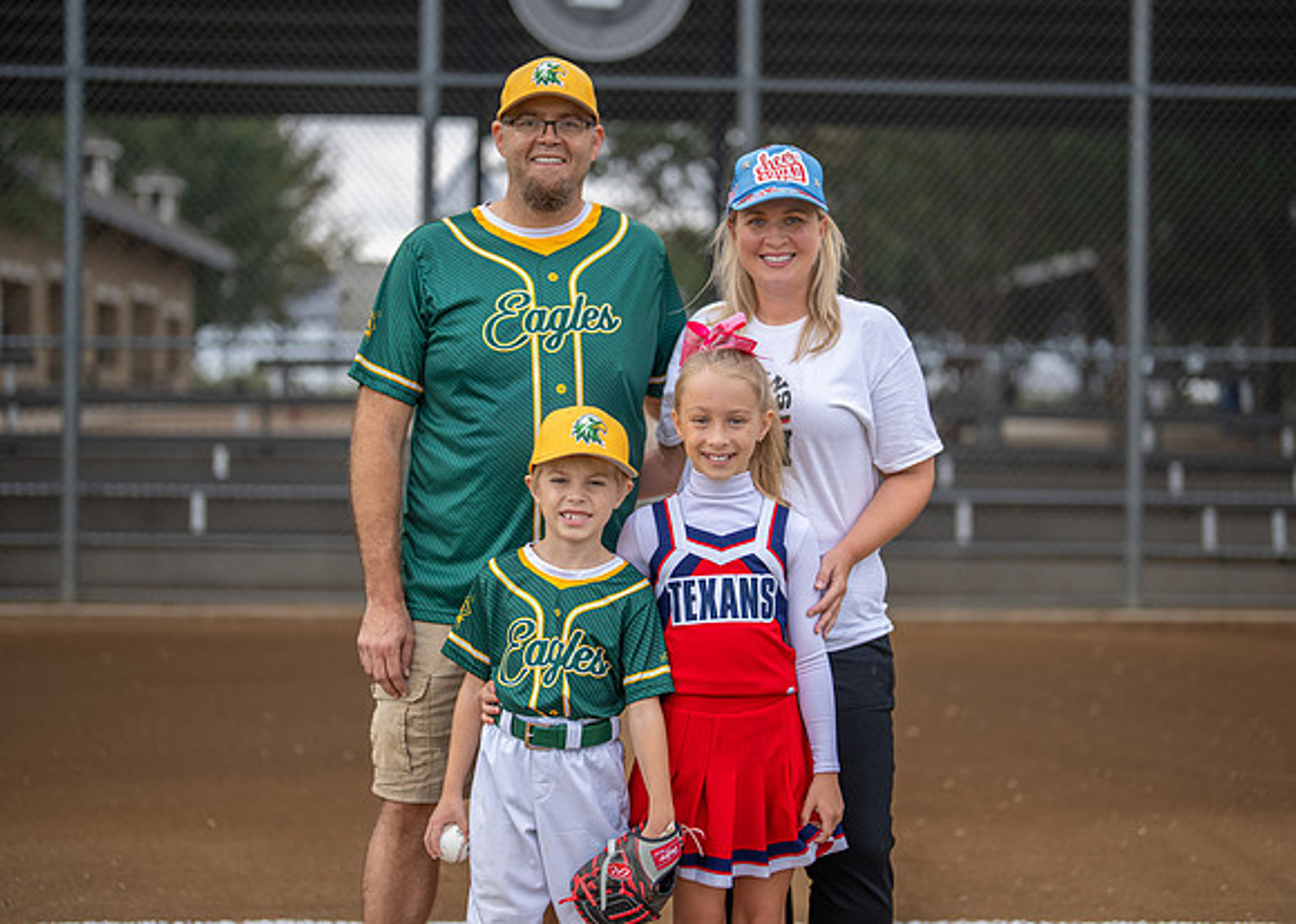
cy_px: 427
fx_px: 2136
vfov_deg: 24.4
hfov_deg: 33.8
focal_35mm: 58
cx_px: 674
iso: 200
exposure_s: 1/3200
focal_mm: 50
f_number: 1.2
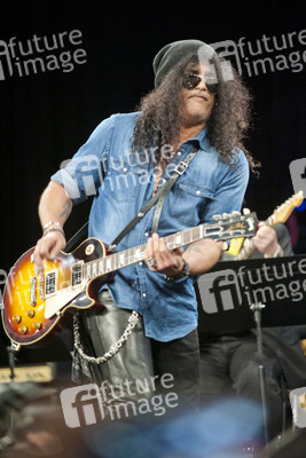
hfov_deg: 6.9
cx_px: 153
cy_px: 229
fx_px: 2548
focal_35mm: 200
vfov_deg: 10.3
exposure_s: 1/200
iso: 1250
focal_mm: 200
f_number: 2.8
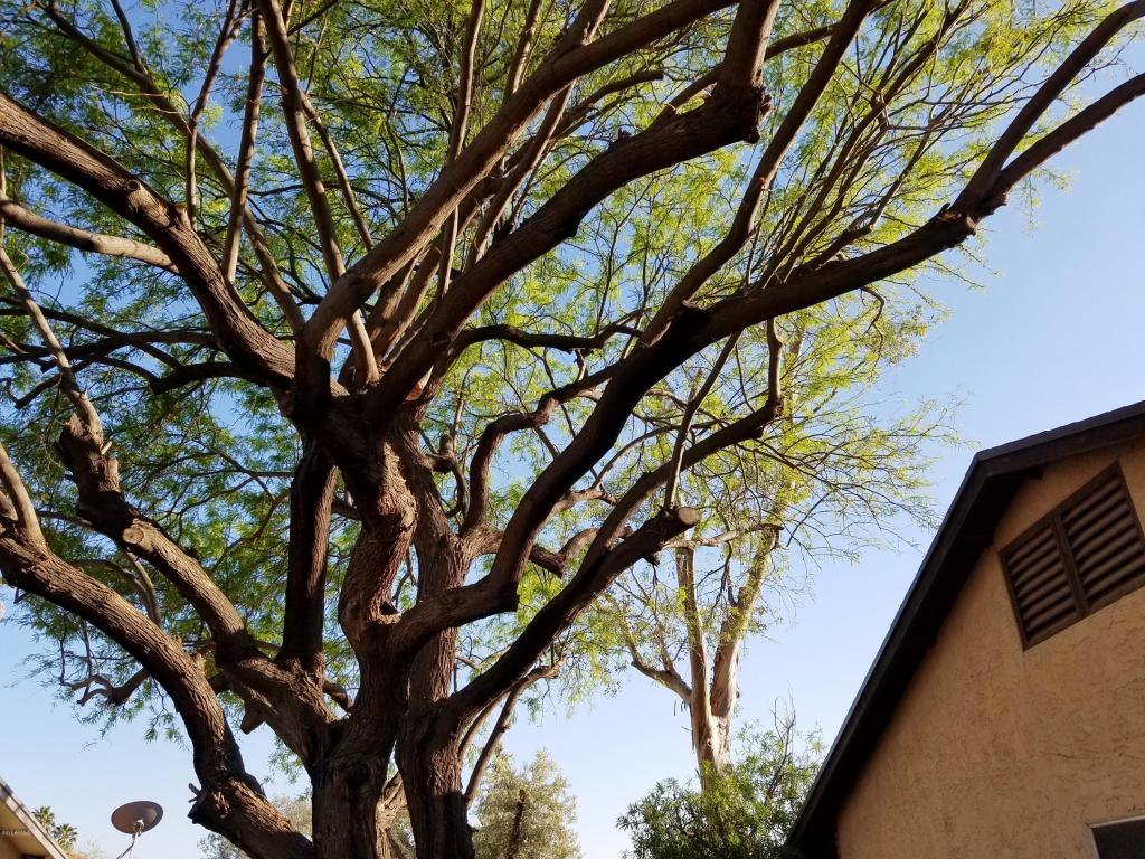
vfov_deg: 53.1
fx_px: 860
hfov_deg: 67.3
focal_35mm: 26
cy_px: 430
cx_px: 572
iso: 50
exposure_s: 1/1204
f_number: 1.7
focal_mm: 4.2
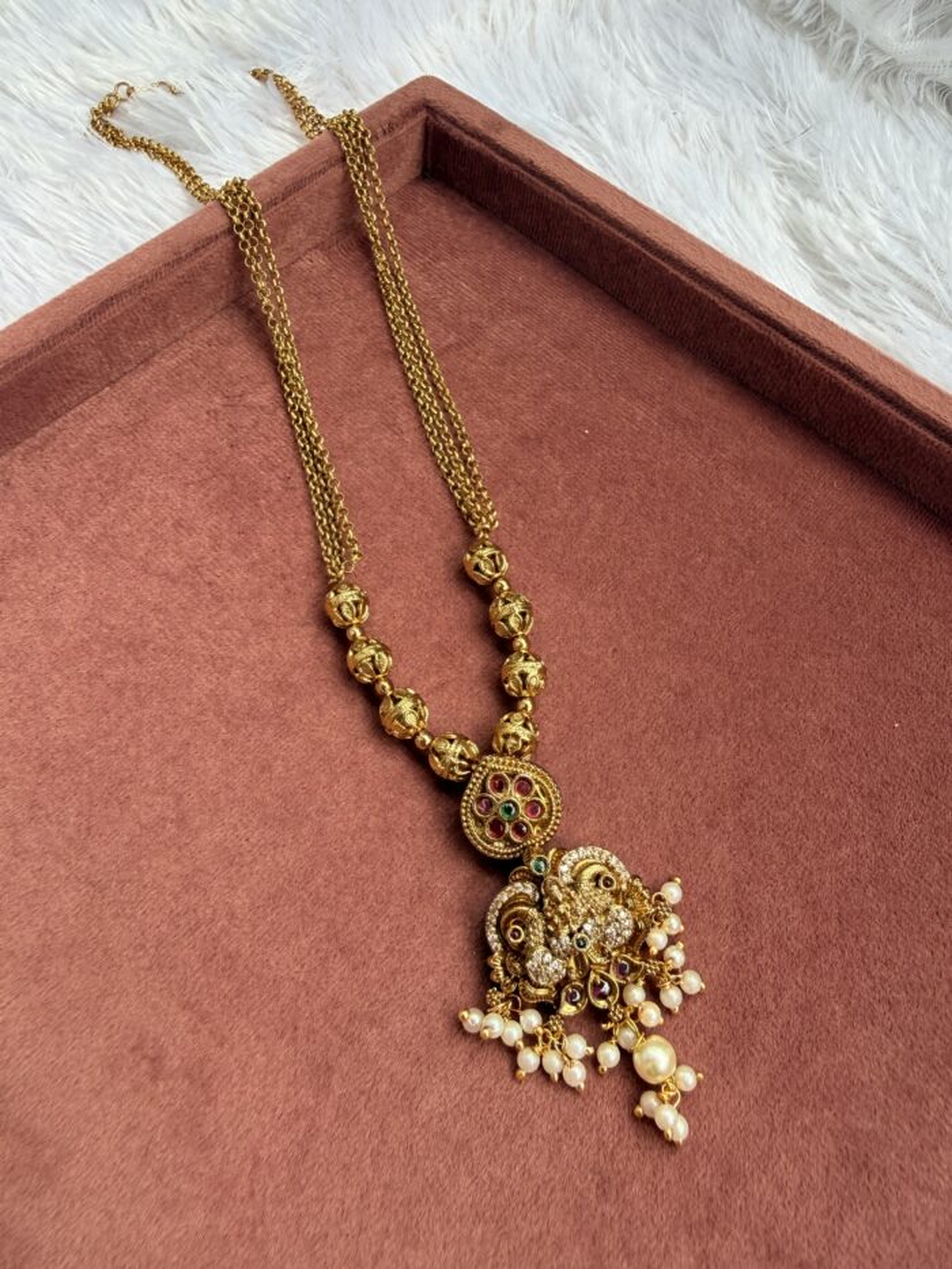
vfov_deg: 71.6
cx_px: 476
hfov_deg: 56.8
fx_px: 880
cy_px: 634
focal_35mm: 24
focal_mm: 2.22
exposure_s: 1/121
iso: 80
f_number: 2.2
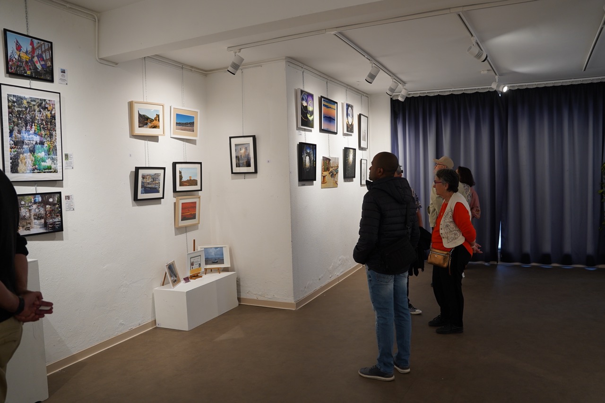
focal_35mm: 29
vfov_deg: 44.8
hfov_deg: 63.5
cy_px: 202
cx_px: 302
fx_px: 489
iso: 500
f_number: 4
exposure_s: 1/160
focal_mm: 29.1
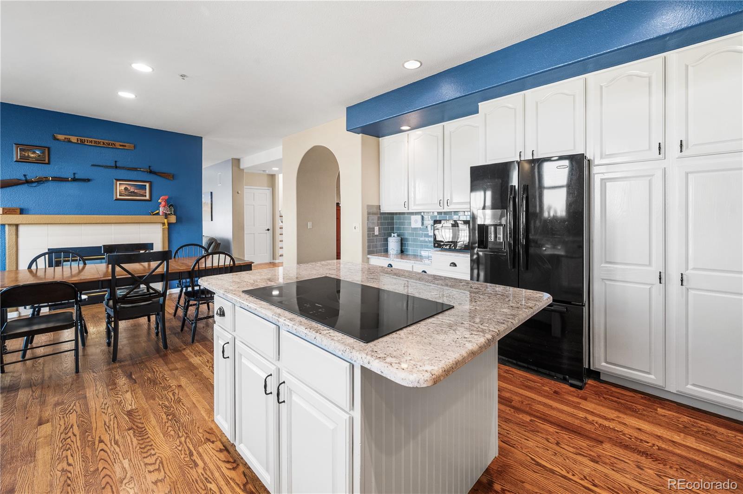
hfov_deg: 104.3
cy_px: 247
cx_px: 372
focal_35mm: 14
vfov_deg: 81.1
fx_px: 289
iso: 800
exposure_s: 1/2
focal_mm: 14
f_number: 8
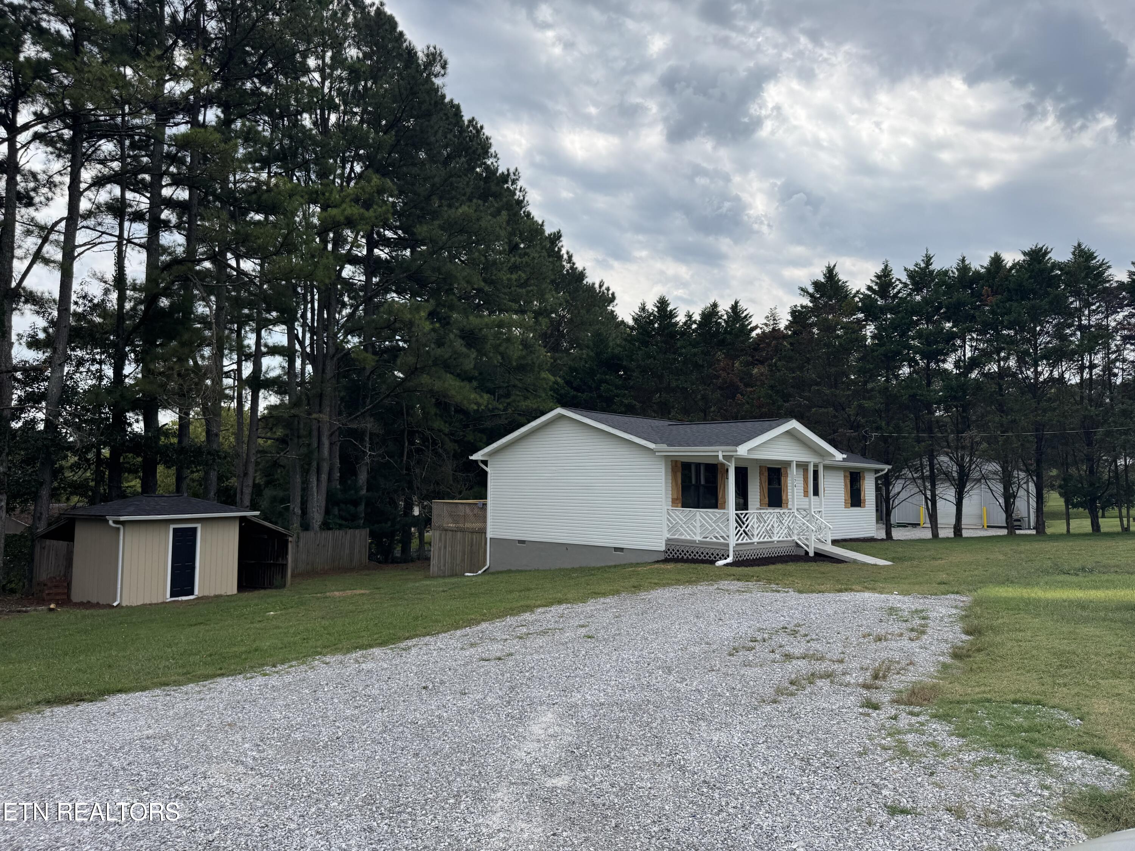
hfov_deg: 71.6
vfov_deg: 56.8
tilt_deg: +4.8
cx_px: 568
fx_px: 787
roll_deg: -0.7
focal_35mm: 24
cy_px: 426
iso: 80
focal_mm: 6.76
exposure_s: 1/4310
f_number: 1.78
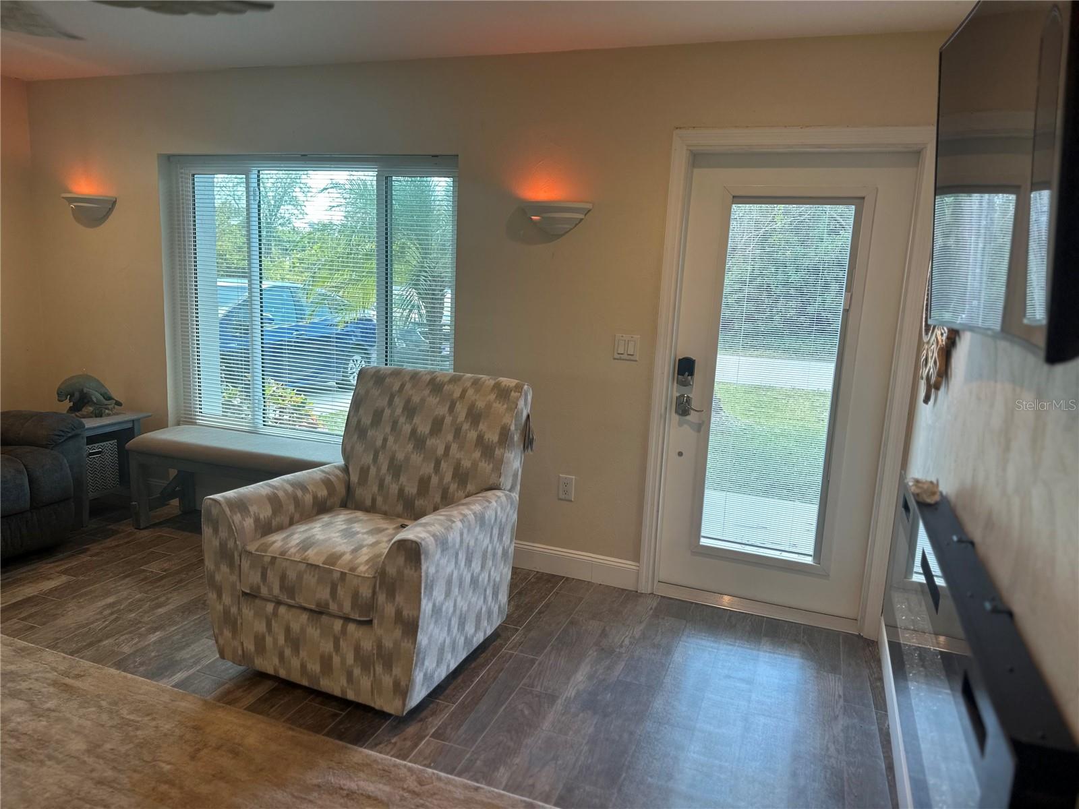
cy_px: 404
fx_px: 748
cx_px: 540
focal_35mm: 24
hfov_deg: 71.6
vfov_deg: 56.8
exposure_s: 1/127
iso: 64
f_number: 1.78
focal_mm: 6.86
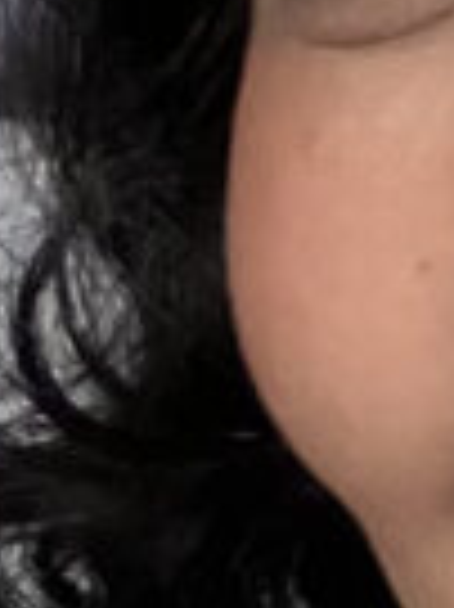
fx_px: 3993
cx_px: 1479
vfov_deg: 8.6
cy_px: 793
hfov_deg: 5.9
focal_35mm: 228
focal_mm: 2.71
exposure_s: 1/29
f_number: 2.2
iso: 800
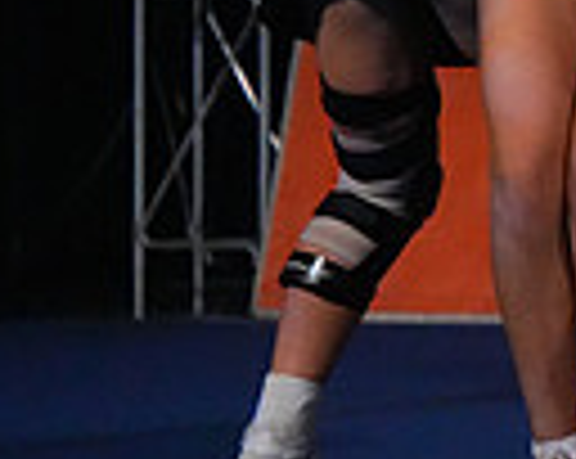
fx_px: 18094
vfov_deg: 1.5
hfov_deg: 1.8
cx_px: 1296
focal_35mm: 1063
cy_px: -173
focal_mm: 250
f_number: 5.6
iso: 16000
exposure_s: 1/1250
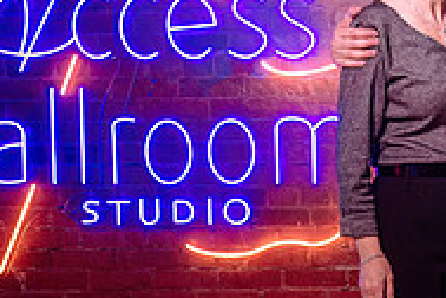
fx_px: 1214
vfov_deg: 14.0
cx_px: 507
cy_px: 169
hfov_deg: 19.8
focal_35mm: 98
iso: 1000
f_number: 4
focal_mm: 27
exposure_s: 1/160
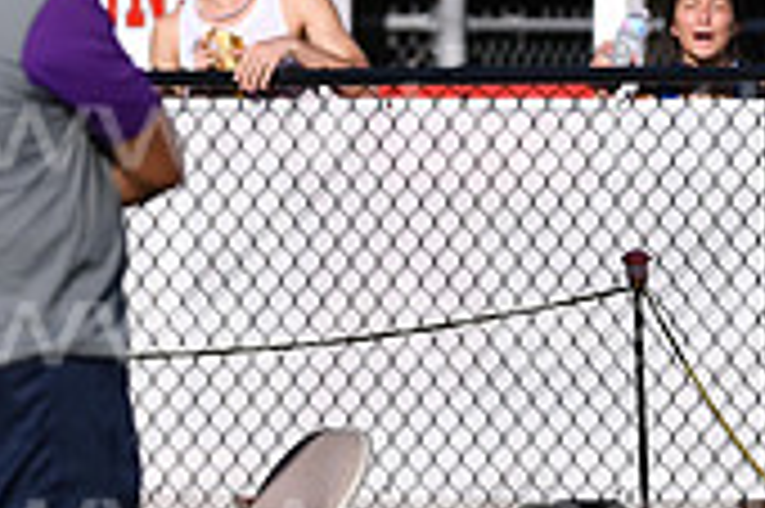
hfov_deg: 1.3
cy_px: 236
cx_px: 994
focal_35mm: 1537
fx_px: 32629
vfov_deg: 0.9
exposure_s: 1/3200
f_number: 5.6
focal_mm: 300
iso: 320
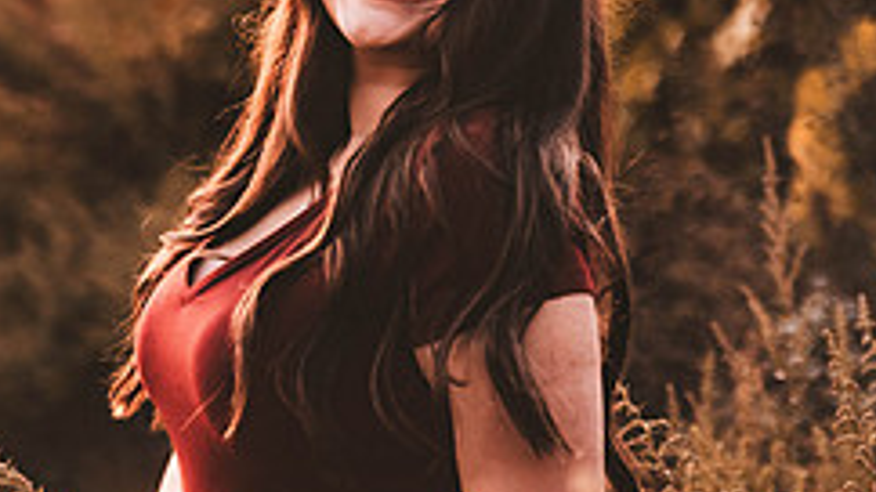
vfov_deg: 10.3
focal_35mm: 117
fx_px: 2717
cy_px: 58
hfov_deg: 18.3
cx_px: 420
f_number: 2.8
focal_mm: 60
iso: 1000
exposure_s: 1/100
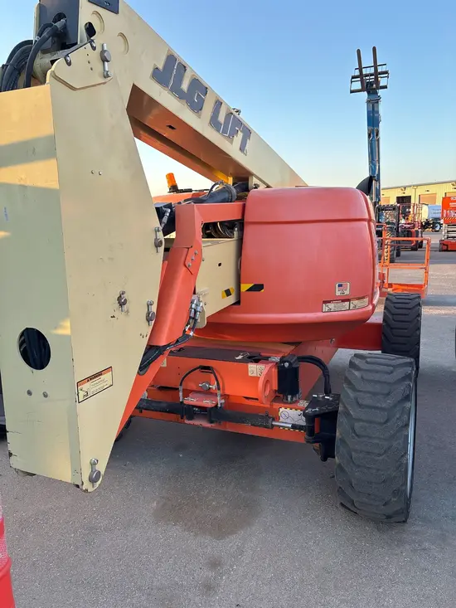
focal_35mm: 26
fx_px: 457
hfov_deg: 53.1
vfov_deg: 67.3
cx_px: 228
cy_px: 304
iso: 50
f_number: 1.6
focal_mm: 5.96
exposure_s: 1/283
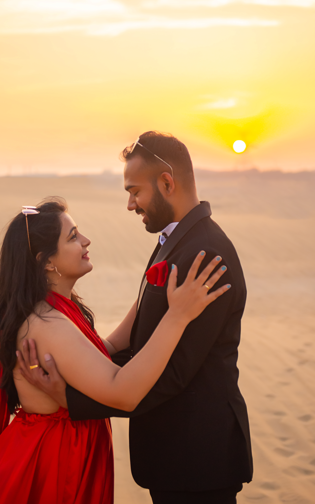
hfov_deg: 20.3
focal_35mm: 64
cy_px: 233
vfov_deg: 32.0
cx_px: 137
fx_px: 879
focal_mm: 52
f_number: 2.8
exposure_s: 1/2500
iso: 1000
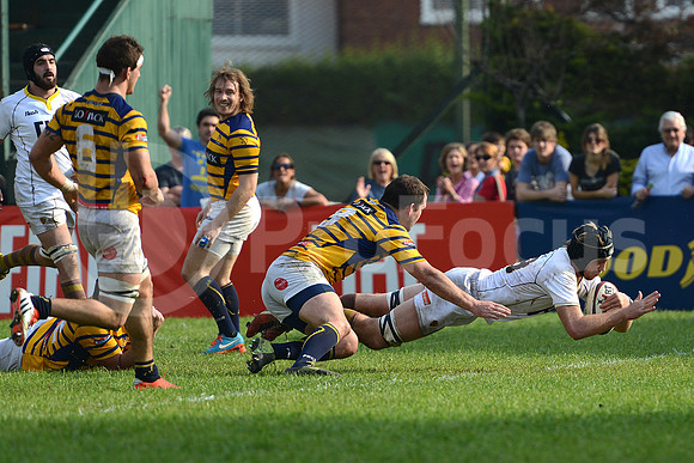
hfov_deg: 7.6
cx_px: 347
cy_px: 232
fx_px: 5206
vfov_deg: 5.1
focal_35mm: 270
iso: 320
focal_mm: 270
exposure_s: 1/1600
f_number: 4
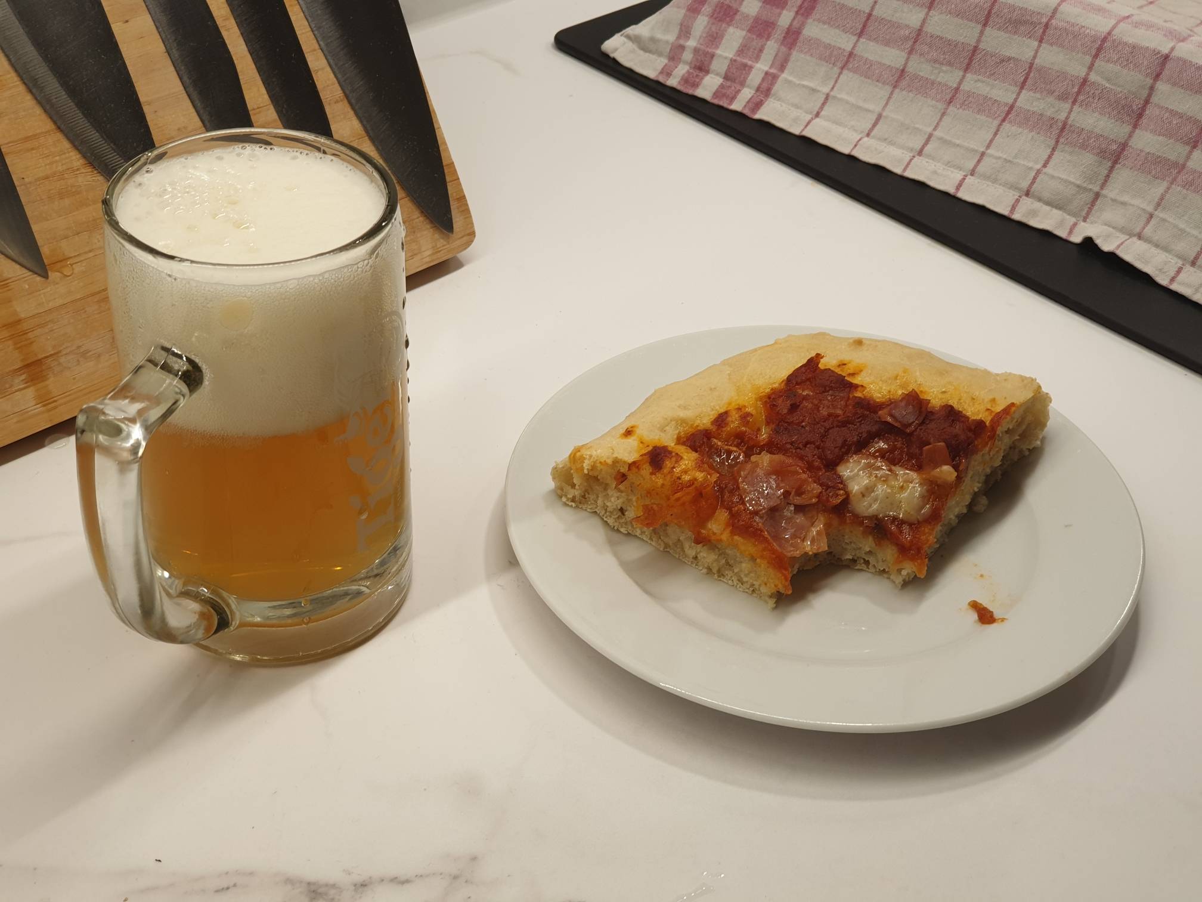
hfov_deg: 36.8
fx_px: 1806
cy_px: 451
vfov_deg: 28.0
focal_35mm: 52
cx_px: 601
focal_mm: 6
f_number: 2.4
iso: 100
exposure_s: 1/33
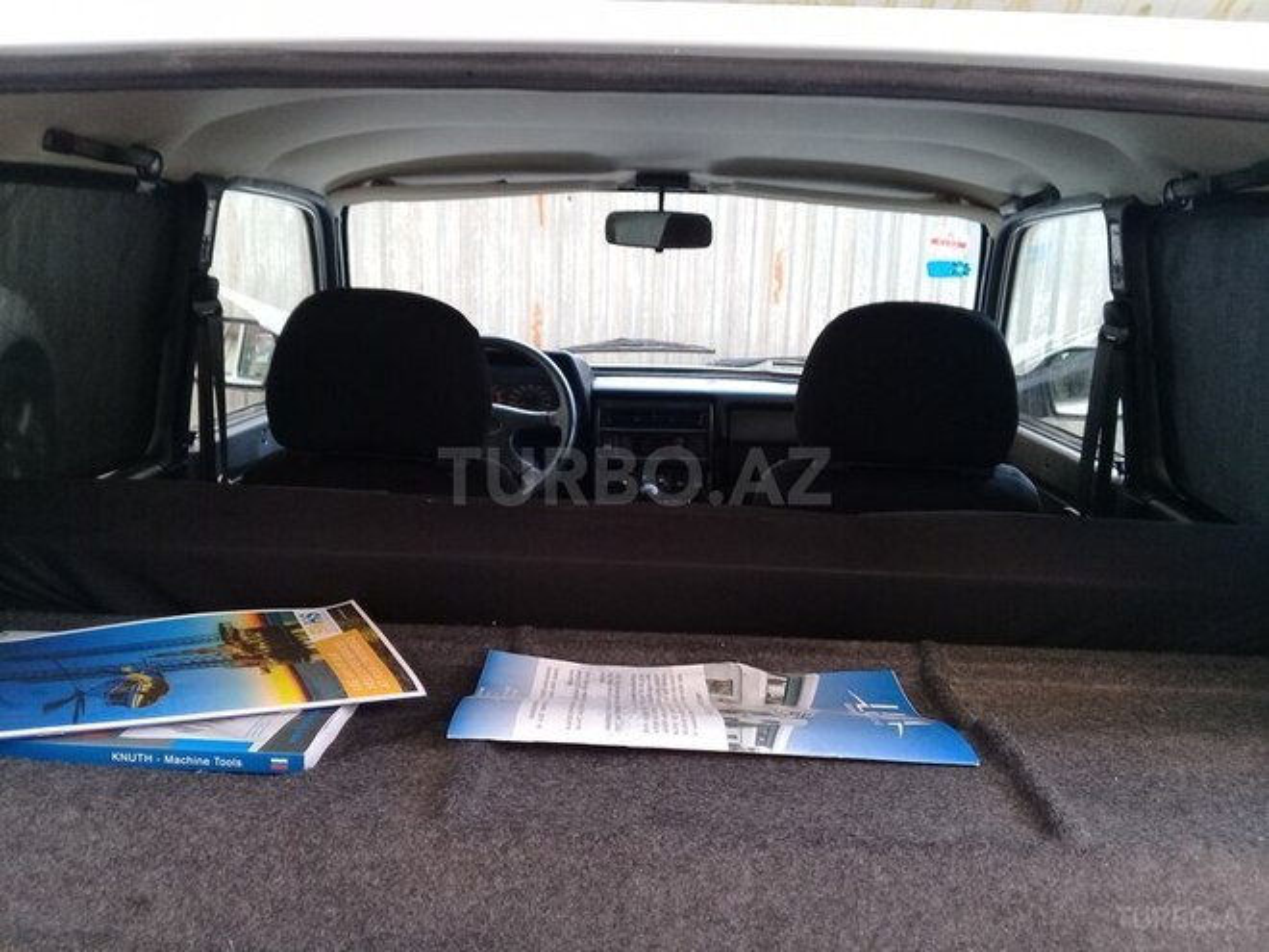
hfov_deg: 58.4
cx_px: 634
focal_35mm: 31
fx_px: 1136
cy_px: 476
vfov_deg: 45.4
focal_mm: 3.3
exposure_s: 1/33
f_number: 2.2
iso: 64
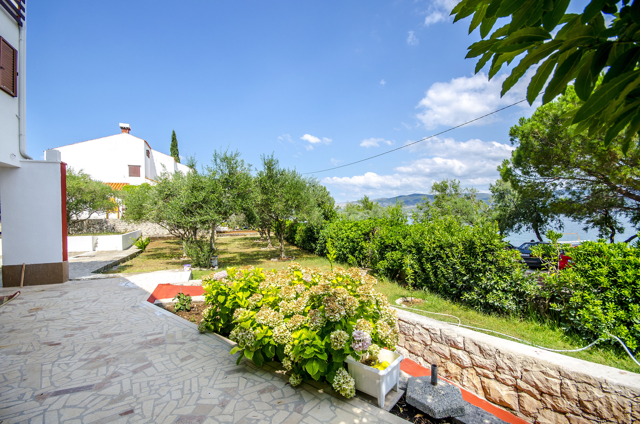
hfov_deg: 100.5
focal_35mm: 15
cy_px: 212
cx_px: 320
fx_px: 266
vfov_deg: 77.1
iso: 100
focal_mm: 10
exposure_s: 1/320
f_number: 10
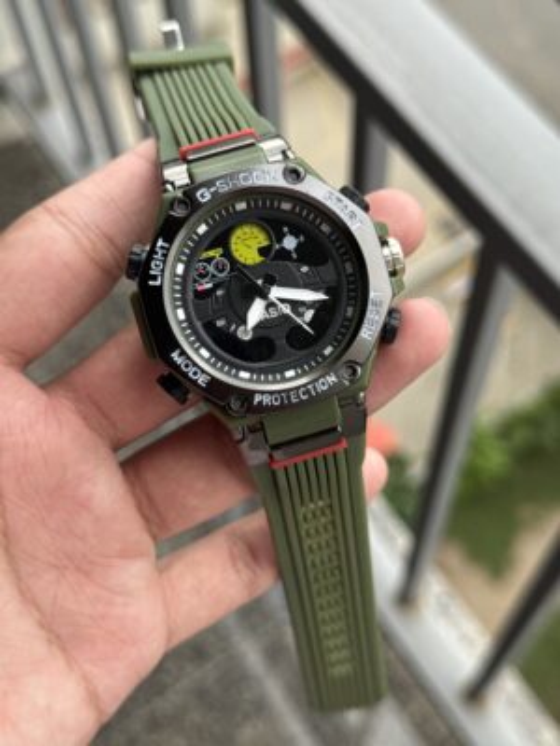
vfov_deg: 39.7
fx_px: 1035
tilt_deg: -62.6
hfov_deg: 30.3
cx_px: 280
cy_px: 373
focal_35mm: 48
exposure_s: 1/664
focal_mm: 6.76
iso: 64
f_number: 1.78
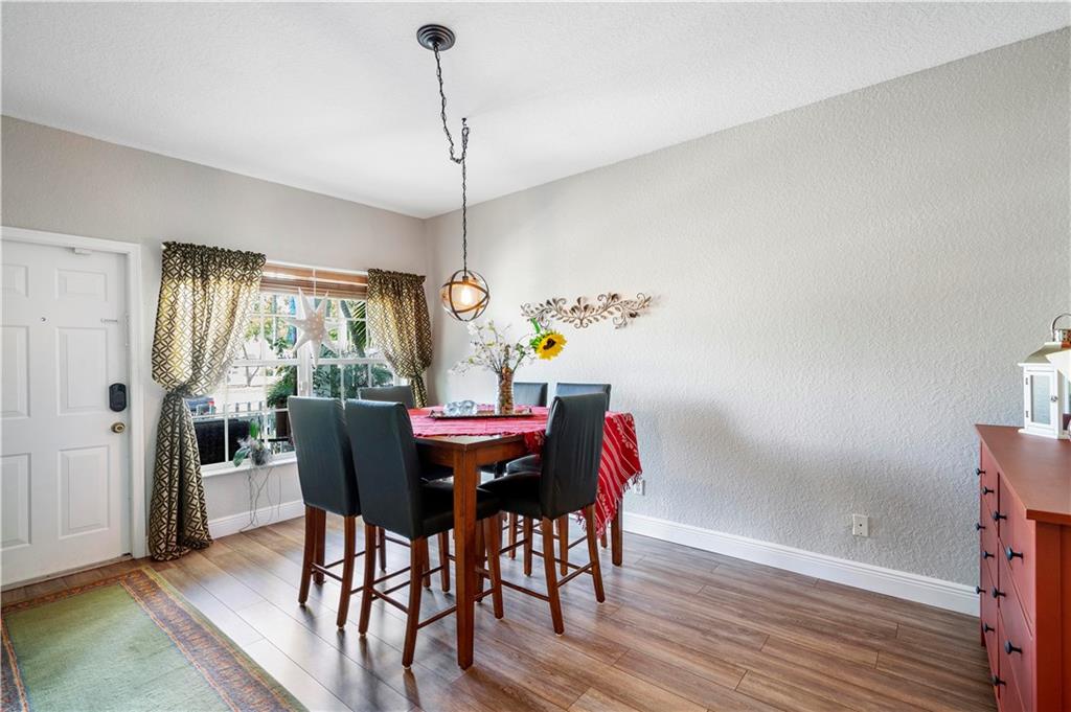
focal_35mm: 16
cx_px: 536
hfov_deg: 96.8
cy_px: 356
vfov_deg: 73.7
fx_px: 476
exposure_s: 1/3
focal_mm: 16
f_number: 11
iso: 640
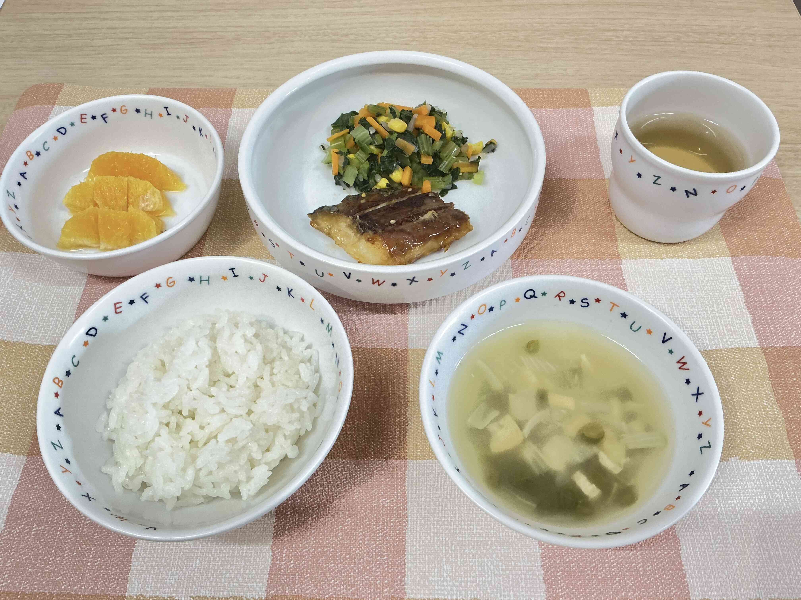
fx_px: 671
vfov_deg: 48.2
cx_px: 400
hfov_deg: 61.7
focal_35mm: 29
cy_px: 300
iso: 200
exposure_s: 1/40
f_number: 1.8
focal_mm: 3
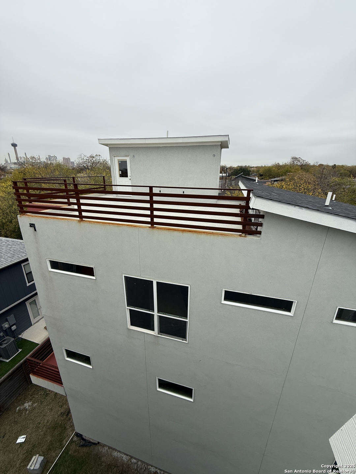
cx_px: 178
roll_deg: -2.7
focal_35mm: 14
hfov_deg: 85.7
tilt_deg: -19.3
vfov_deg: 102.1
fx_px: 192
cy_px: 237
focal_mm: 2.22
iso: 50
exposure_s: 1/686
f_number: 2.2
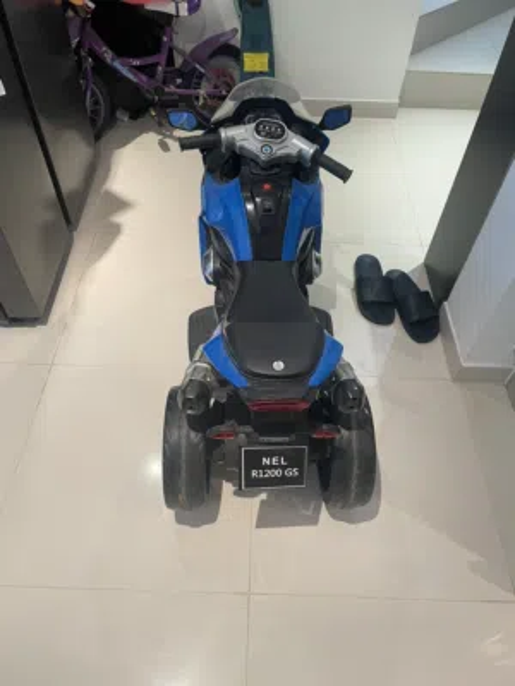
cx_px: 258
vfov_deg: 67.3
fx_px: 516
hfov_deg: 53.1
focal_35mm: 26
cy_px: 343
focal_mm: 4.2
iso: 100
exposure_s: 1/50
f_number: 1.6
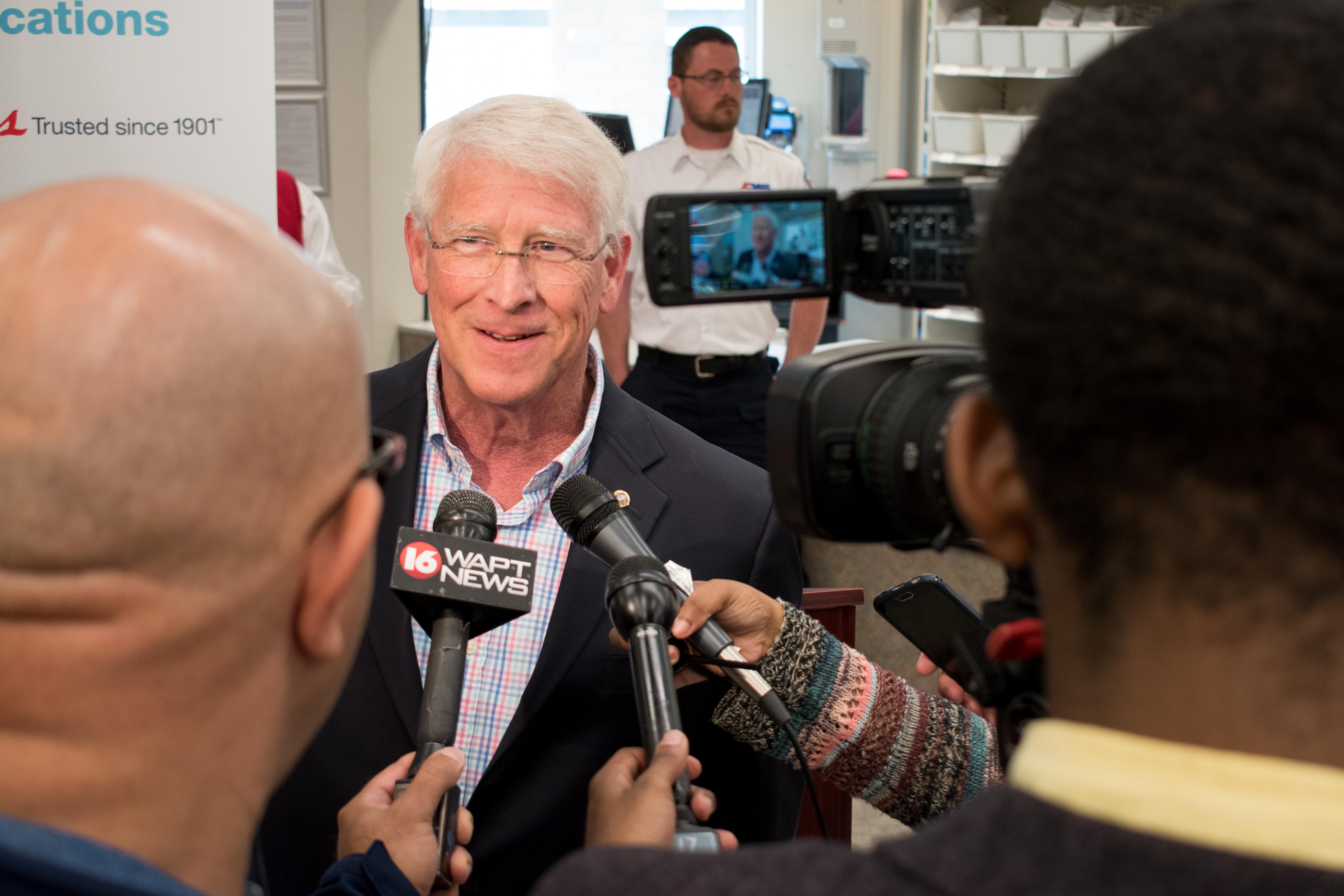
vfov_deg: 25.1
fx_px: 2016
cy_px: 448
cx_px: 672
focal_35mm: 54
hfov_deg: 36.9
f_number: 5
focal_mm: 36
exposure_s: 1/60
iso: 800
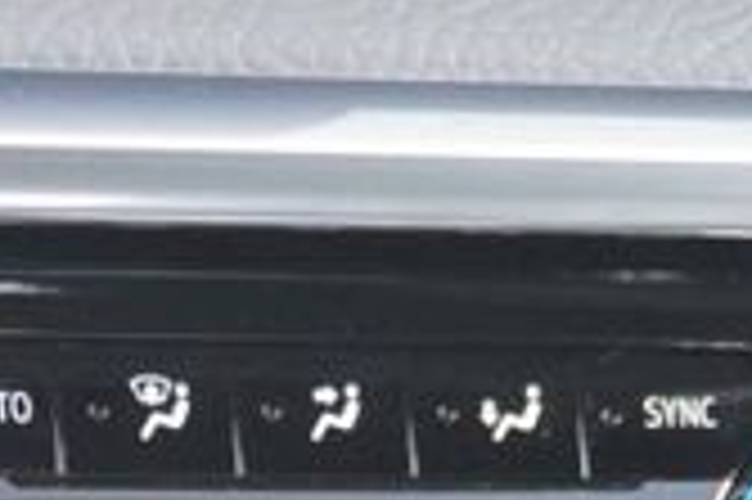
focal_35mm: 230
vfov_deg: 5.8
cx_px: -122
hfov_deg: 8.9
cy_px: 995
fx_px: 4801
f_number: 4.5
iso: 1600
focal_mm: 25
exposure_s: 1/160
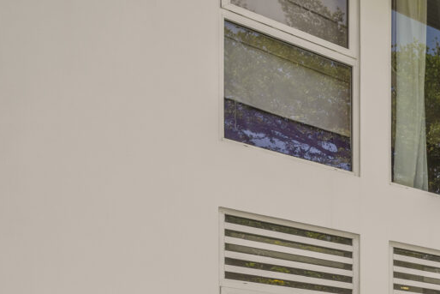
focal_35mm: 56
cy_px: 425
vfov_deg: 21.0
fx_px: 685
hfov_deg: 21.6
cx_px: 804
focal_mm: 15
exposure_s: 1/60
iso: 160
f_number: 9
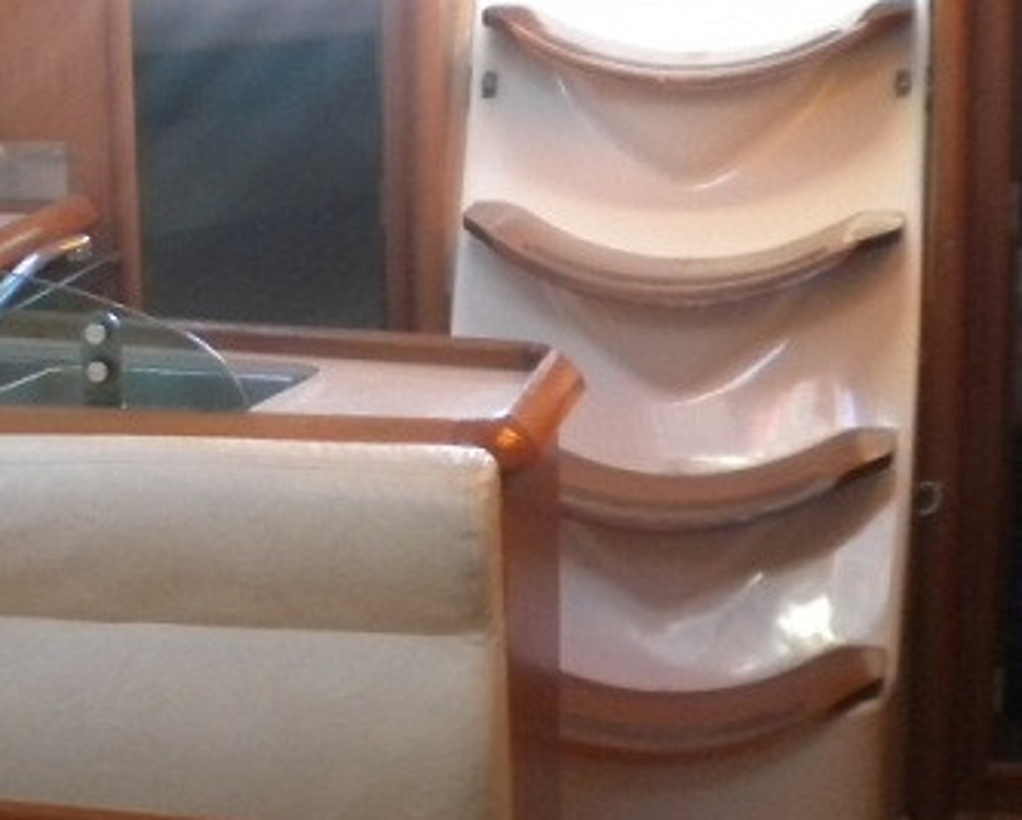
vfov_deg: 18.7
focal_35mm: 82
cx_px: 89
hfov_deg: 22.7
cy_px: 393
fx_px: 2482
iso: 400
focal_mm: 6.3
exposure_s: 1/47.2
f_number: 3.1
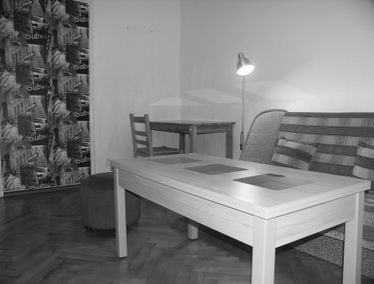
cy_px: 142
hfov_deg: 63.3
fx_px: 304
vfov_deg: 50.0
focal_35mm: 28
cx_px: 187
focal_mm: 7.2
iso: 125
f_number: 2.8
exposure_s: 1/50
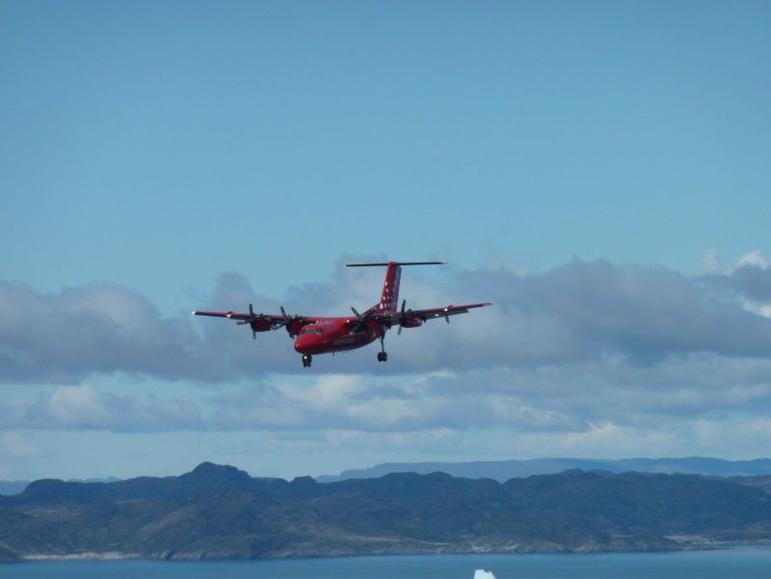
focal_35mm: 300
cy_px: 290
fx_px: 6682
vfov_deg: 5.0
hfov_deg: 6.6
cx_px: 386
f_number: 5.6
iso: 80
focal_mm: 49.2
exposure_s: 1/1000
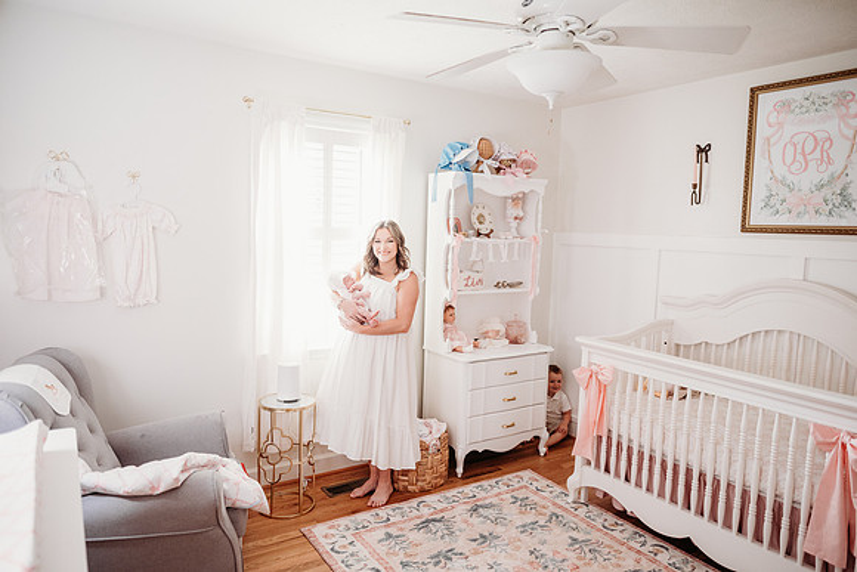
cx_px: 428
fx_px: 571
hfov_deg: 73.7
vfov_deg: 53.2
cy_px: 286
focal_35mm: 24
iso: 2000
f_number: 2.8
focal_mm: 24
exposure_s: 1/200
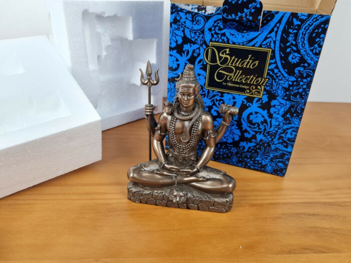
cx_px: 176
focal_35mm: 26
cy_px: 132
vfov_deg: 53.1
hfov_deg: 67.3
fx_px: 264
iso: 125
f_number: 1.8
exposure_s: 1/120
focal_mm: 5.4
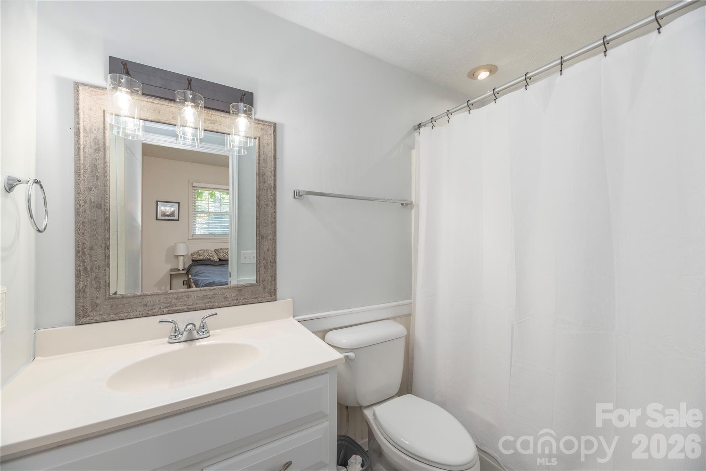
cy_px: 236
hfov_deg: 104.2
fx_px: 275
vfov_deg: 81.2
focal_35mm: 14
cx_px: 353
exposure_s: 1/160
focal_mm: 14
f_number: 8
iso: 320
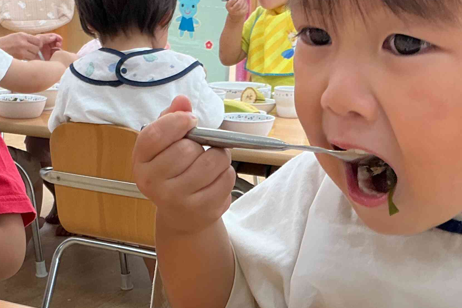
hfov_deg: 27.7
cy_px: 238
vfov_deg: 18.5
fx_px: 937
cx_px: 192
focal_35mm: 73
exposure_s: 1/50
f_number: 1.8
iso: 32
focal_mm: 3
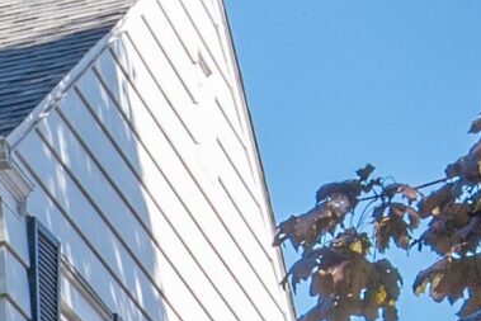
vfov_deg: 5.5
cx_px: -589
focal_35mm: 243
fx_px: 3248
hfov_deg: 8.0
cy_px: 737
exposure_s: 1/200
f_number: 8
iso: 320
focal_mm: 24
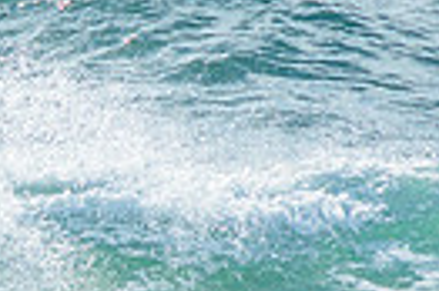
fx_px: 26465
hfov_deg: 1.0
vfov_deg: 0.6
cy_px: 277
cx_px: -243
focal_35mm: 2173
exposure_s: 1/1600
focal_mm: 400
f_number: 9
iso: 200
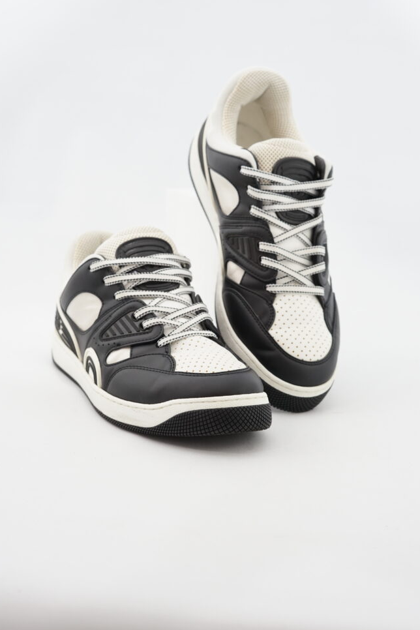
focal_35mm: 53
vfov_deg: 37.5
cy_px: 311
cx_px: 214
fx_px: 927
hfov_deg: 25.5
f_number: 6.3
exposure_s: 1/13
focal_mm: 50
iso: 640
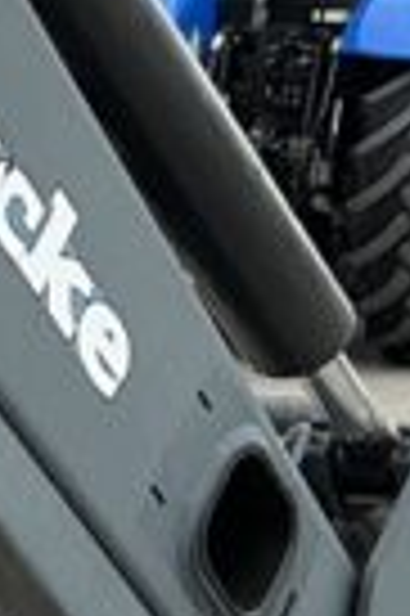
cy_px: 427
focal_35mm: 218
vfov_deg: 9.4
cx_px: -843
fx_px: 3733
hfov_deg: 5.8
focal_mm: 3
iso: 25
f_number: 1.8
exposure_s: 1/454
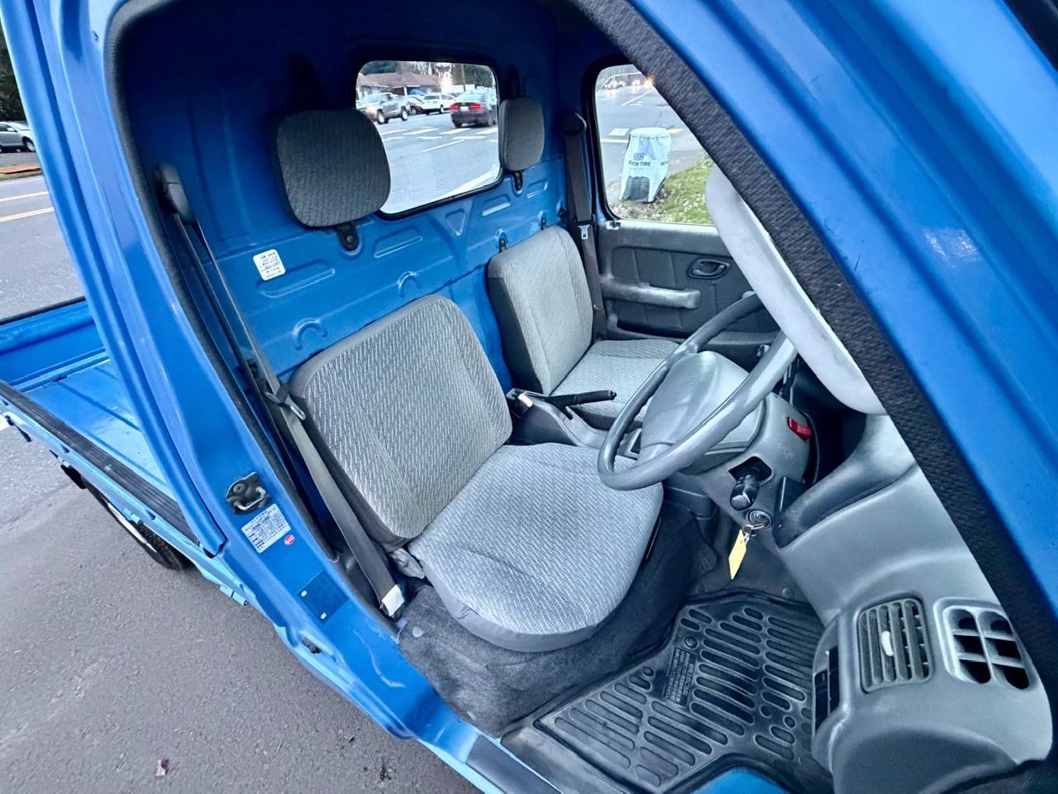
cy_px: 397
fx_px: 428
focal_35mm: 14
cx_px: 529
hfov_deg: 102.1
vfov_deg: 85.7
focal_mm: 2.22
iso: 1250
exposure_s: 1/60
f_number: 2.2
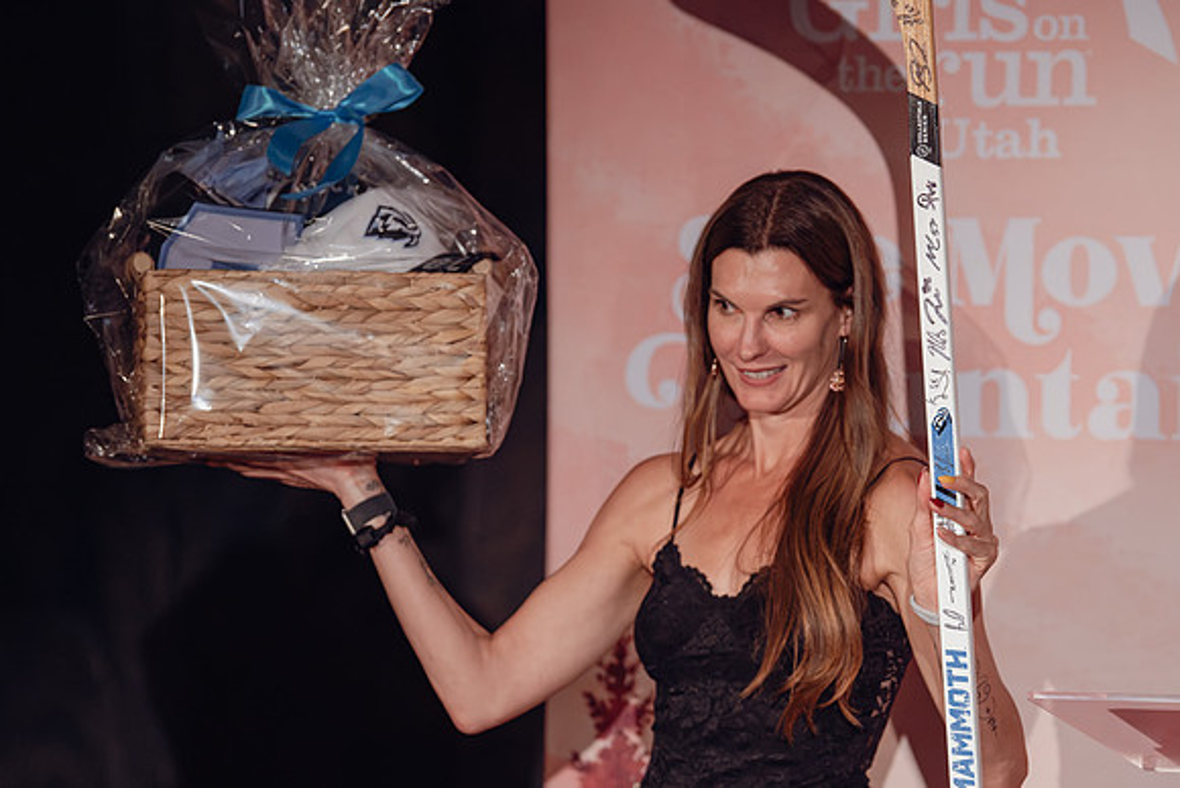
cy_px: 561
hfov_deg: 9.7
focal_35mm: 211
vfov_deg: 6.5
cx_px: 673
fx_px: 6918
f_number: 2.8
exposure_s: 1/800
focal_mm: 135
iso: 8000
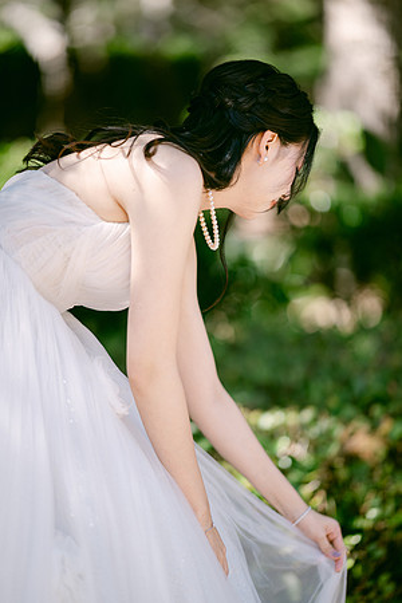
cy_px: 302
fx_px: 1759
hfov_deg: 13.0
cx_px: 201
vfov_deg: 19.5
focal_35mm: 105
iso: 64
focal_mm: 105
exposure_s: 1/800
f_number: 1.4
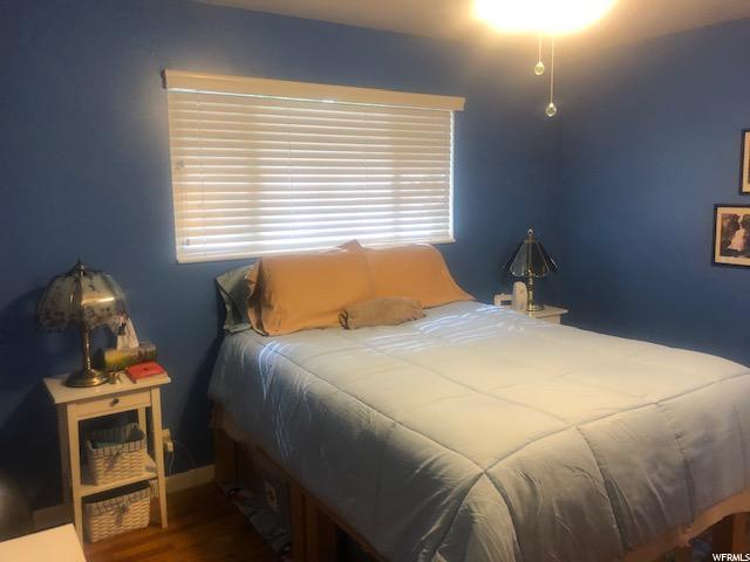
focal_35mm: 28
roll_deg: +0.5
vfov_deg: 49.7
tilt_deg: -7.2
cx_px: 375
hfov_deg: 63.4
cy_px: 281
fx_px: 607
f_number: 1.8
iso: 40
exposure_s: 1/30
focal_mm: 3.99
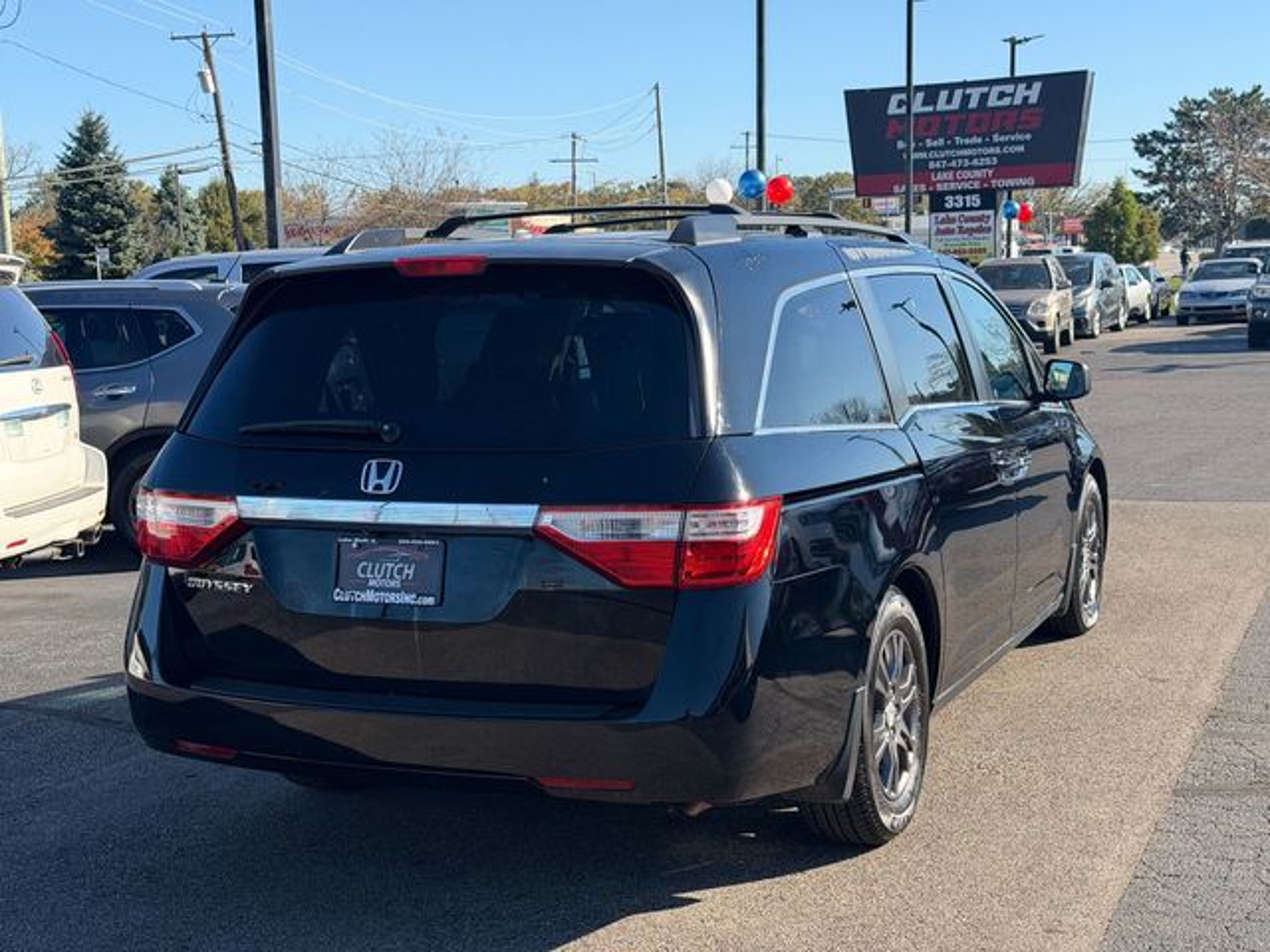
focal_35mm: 48
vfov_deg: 30.3
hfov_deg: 39.7
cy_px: 476
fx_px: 1761
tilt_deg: -7.5
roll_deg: +2.5
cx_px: 635
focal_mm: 6.76
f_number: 1.78
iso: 80
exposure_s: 1/2033
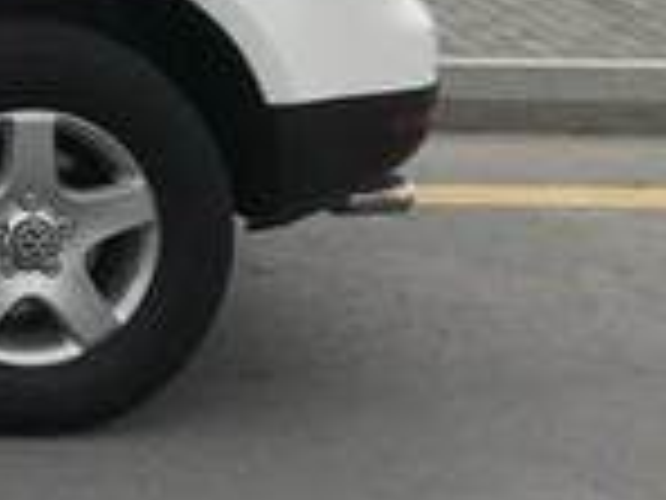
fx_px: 2405
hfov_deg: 13.3
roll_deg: -0.9
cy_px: -250
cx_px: -724
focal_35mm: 125
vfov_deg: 11.4
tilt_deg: -4.9
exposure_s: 1/1570
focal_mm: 3.99
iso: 20
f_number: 1.8
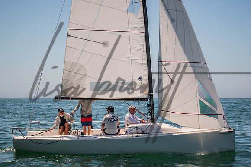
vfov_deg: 19.8
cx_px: 126
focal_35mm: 69
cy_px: 84
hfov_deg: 29.3
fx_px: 481
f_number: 5
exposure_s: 1/400
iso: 100
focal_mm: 45
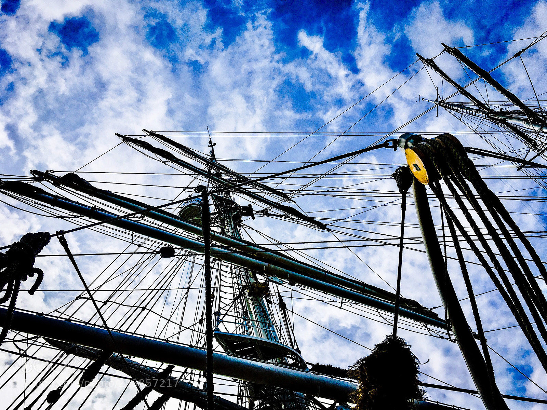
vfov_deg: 48.2
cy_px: 205
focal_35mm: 29
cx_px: 274
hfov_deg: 61.7
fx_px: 458
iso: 25
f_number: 2.2
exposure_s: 1/3663
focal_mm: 4.15
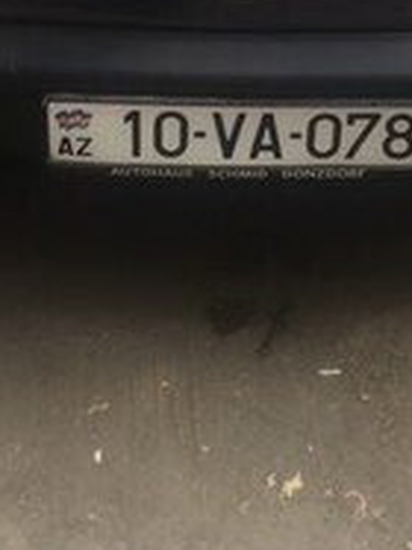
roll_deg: -6.0
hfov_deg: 19.1
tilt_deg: -24.5
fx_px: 1223
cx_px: 212
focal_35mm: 77
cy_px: -141
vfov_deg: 22.9
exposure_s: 1/150
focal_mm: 4.15
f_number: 2.2
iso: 32
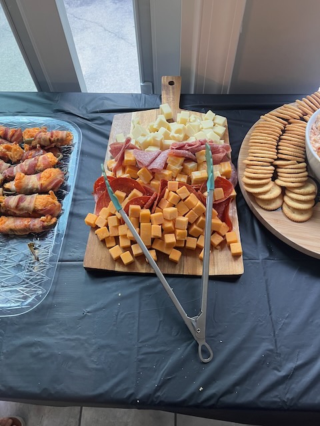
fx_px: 320
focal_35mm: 26
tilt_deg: -61.0
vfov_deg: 67.3
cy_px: 213
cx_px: 160
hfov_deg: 53.1
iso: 200
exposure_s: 1/60
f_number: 1.6
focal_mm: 5.1
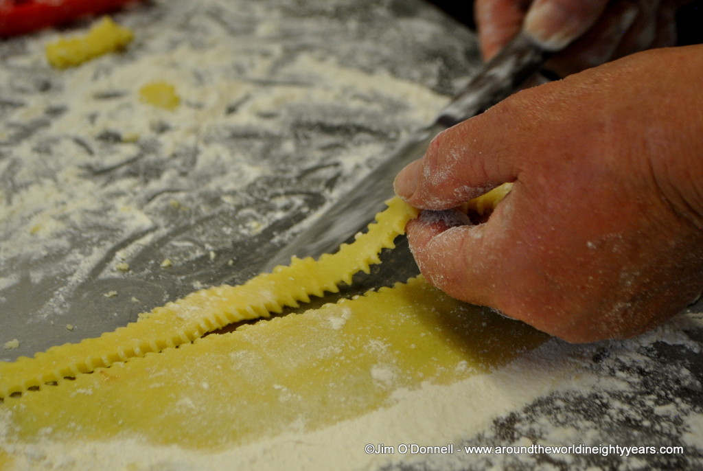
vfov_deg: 21.6
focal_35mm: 63
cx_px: 352
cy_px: 236
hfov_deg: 31.8
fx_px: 1232
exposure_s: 1/30
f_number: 5.6
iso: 400
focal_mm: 42
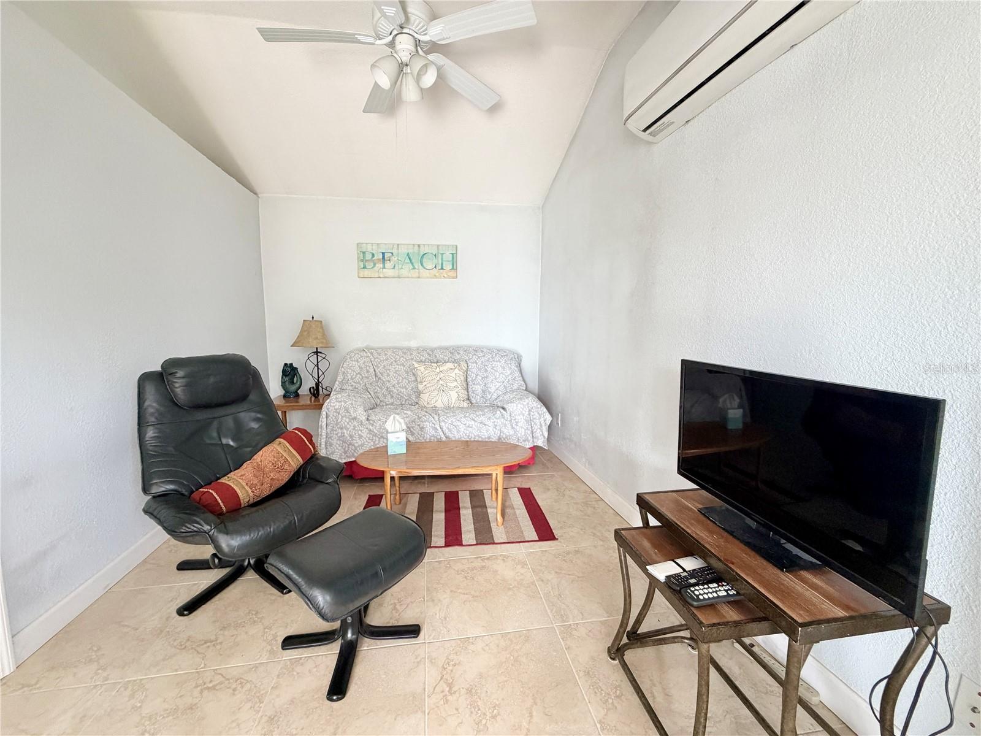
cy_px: 368
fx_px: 397
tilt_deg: -6.7
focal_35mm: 14
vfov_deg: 85.7
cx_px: 490
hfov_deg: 102.1
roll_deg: -0.4
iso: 320
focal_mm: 2.22
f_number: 2.2
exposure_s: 1/109
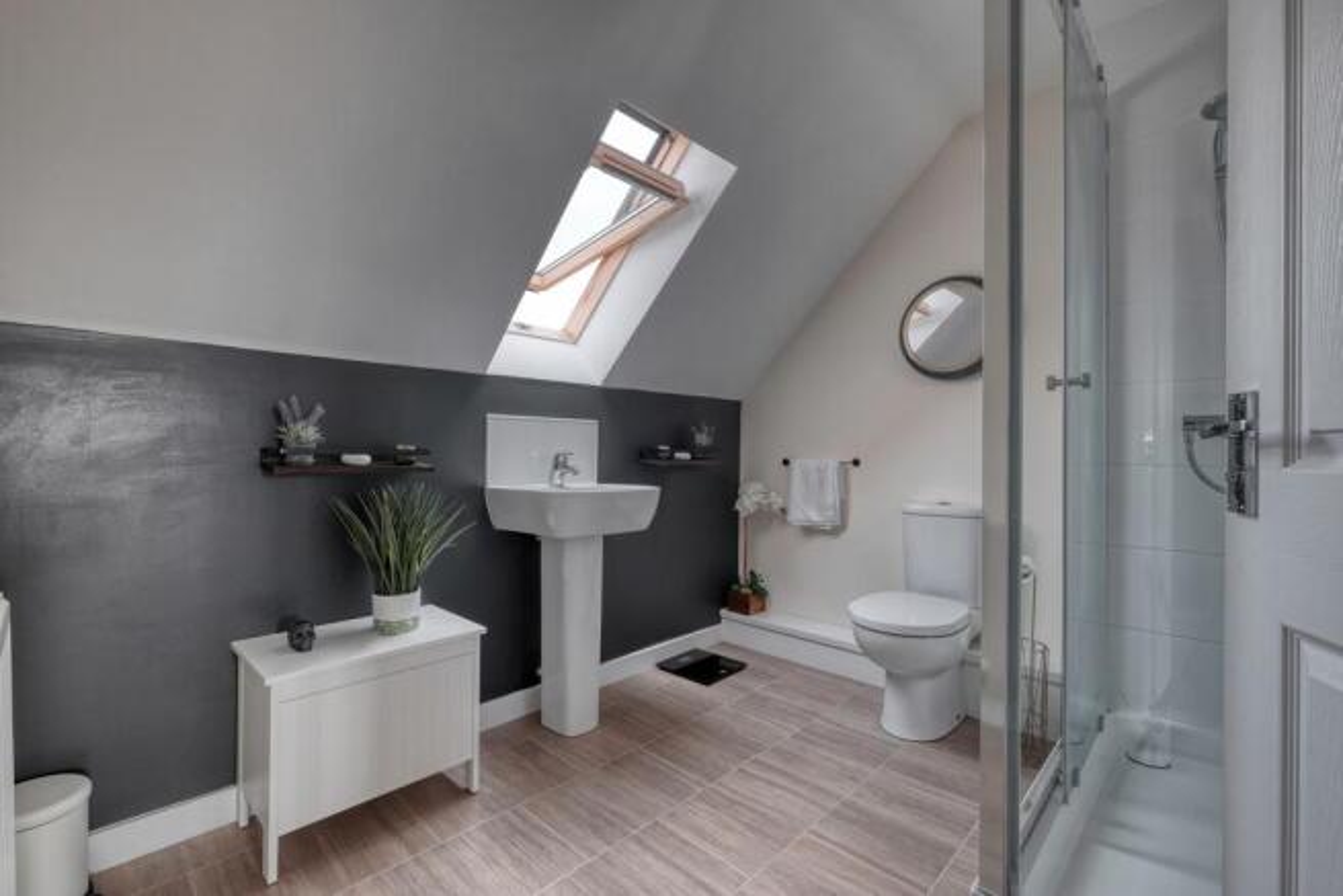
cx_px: 672
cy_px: 448
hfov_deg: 100.4
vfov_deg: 77.4
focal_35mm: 15
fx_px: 560
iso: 250
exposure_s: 1/15
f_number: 8
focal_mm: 10
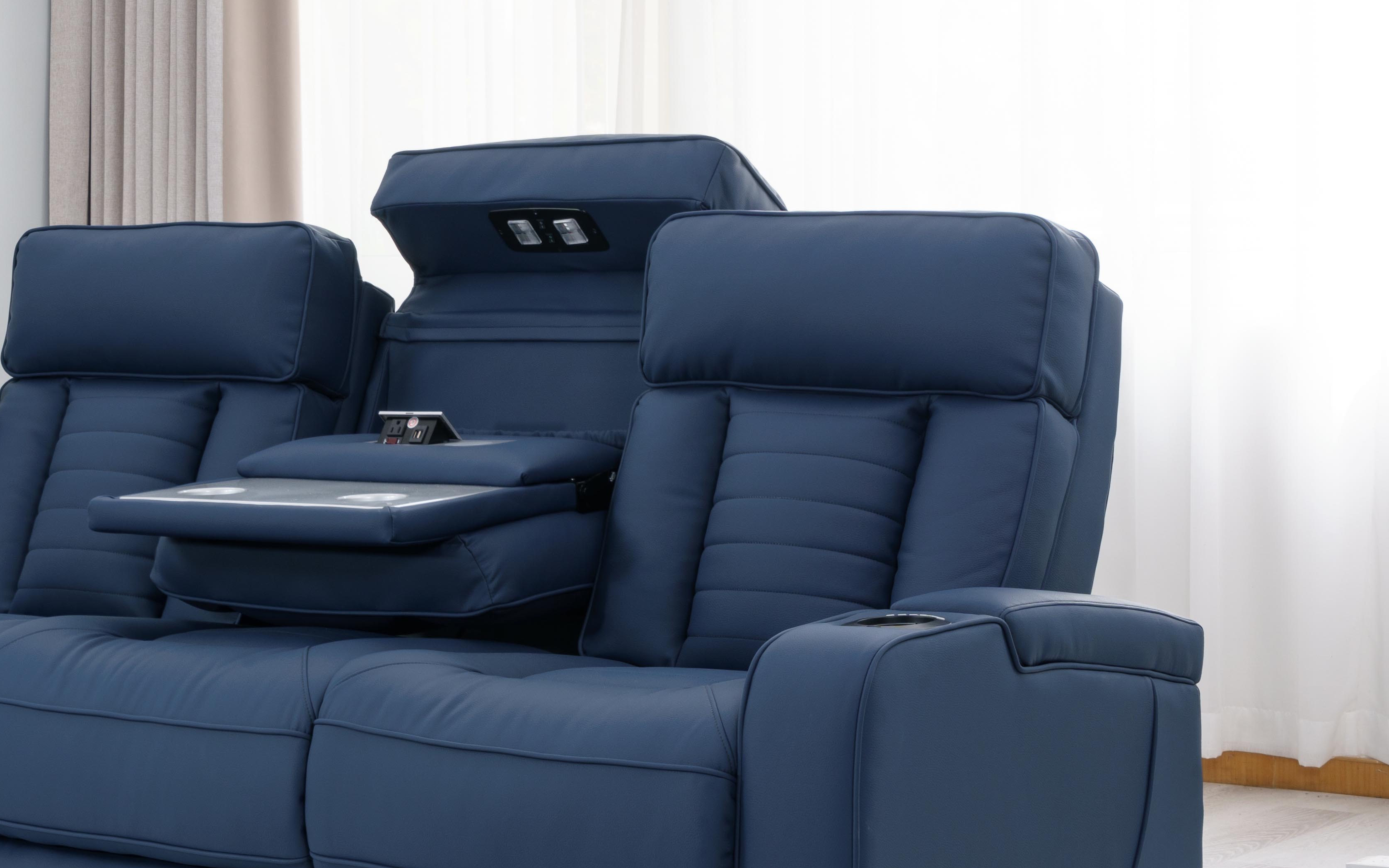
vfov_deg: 14.1
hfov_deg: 22.1
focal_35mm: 93
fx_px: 3521
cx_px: 305
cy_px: 496
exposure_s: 1/1.67
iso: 100
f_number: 16
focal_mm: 51
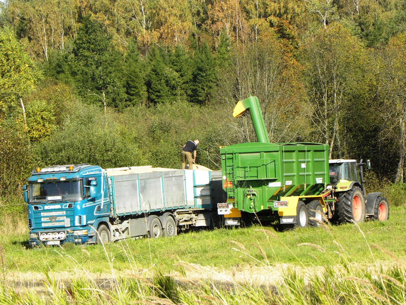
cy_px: 152
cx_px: 203
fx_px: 2158
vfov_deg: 8.1
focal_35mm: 184
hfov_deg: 10.7
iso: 64
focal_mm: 32.7
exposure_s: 1/169
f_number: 5.6
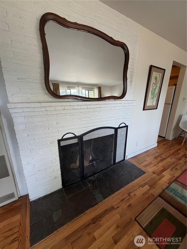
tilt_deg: -16.5
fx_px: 101
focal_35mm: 14
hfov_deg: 85.7
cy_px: 124
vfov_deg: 102.1
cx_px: 94
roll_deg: -1.5
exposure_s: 1/120
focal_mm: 2.22
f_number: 2.2
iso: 320
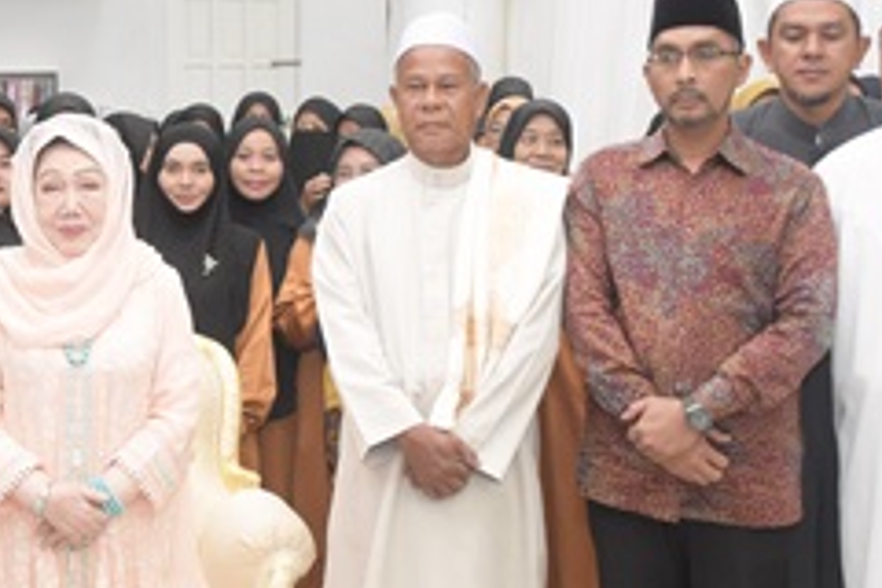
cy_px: 294
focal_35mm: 75
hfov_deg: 25.9
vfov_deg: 18.2
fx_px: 1837
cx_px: 51
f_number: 4
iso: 2000
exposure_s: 1/250
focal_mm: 20
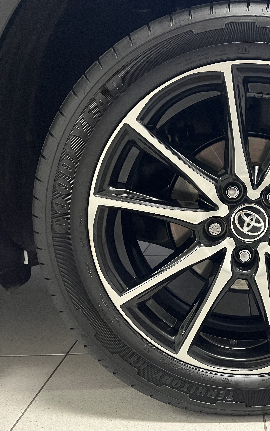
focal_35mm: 37
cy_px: 215
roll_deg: +0.4
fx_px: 436
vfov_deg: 52.7
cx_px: 252
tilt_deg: -10.2
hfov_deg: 32.4
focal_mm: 5.1
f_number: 1.6
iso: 400
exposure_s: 1/40
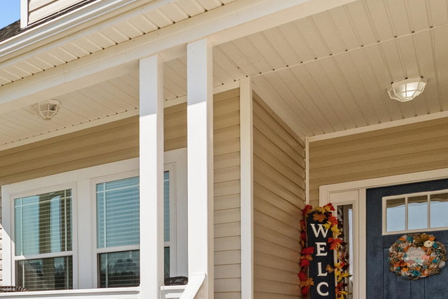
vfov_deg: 27.7
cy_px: 335
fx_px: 548
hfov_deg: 35.8
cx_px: -77
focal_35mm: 44
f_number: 7.1
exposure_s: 1/320
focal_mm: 16
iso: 1000
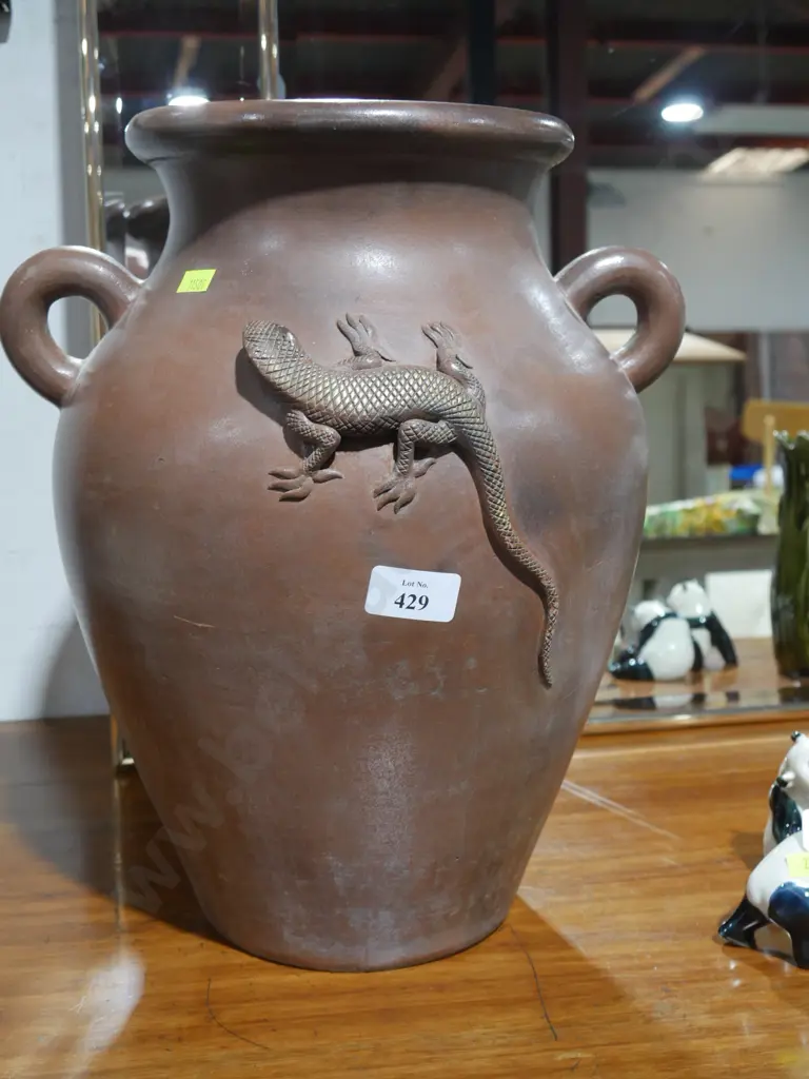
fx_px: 1433
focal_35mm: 46
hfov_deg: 31.5
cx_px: 404
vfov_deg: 41.2
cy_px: 540
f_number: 5.1
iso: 1000
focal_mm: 23
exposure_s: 1/60
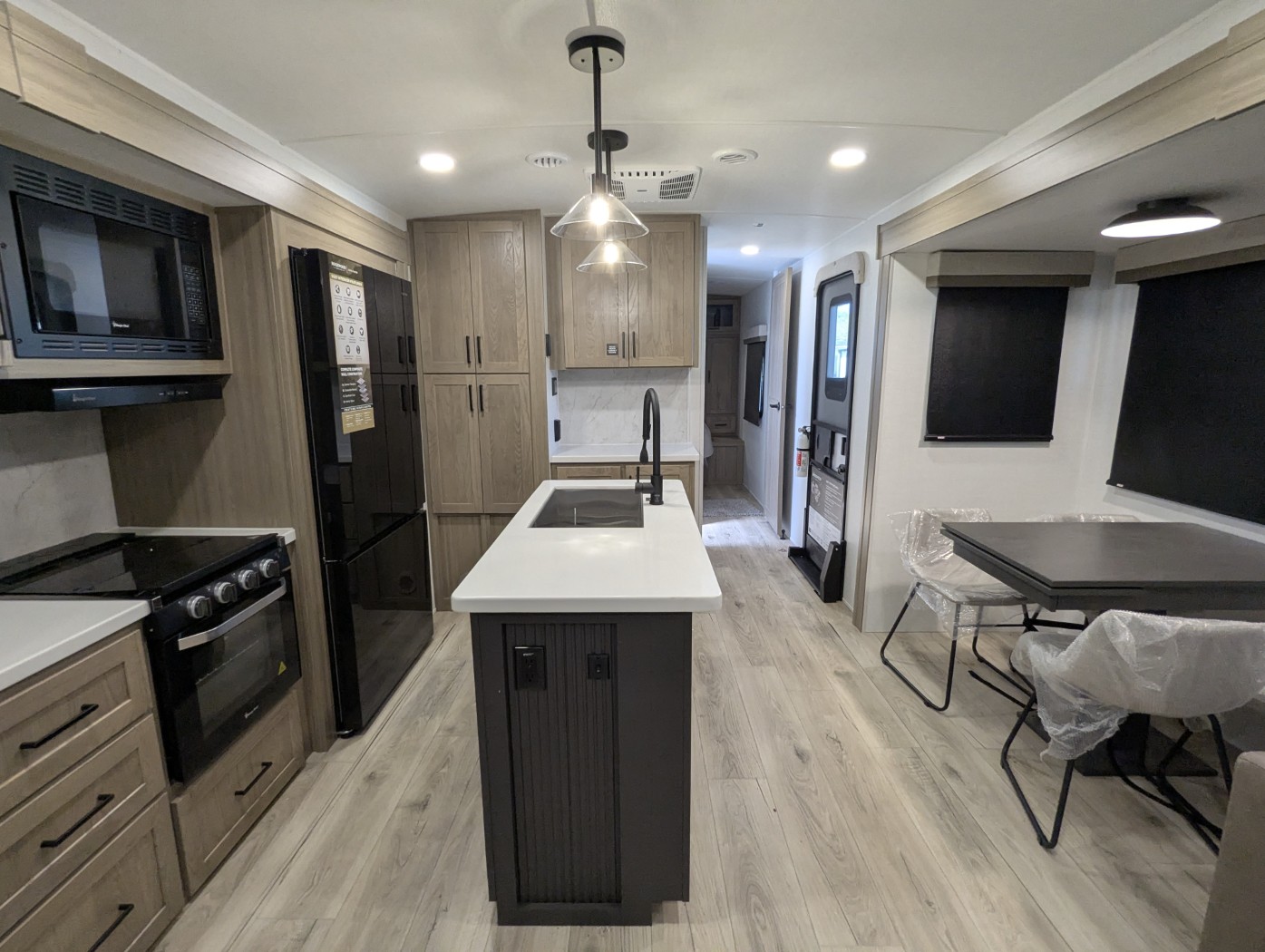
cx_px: 632
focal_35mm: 16
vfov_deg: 78.2
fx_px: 585
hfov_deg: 94.4
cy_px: 476
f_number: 2.2
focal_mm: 2.35
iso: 296
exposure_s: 1/70.6
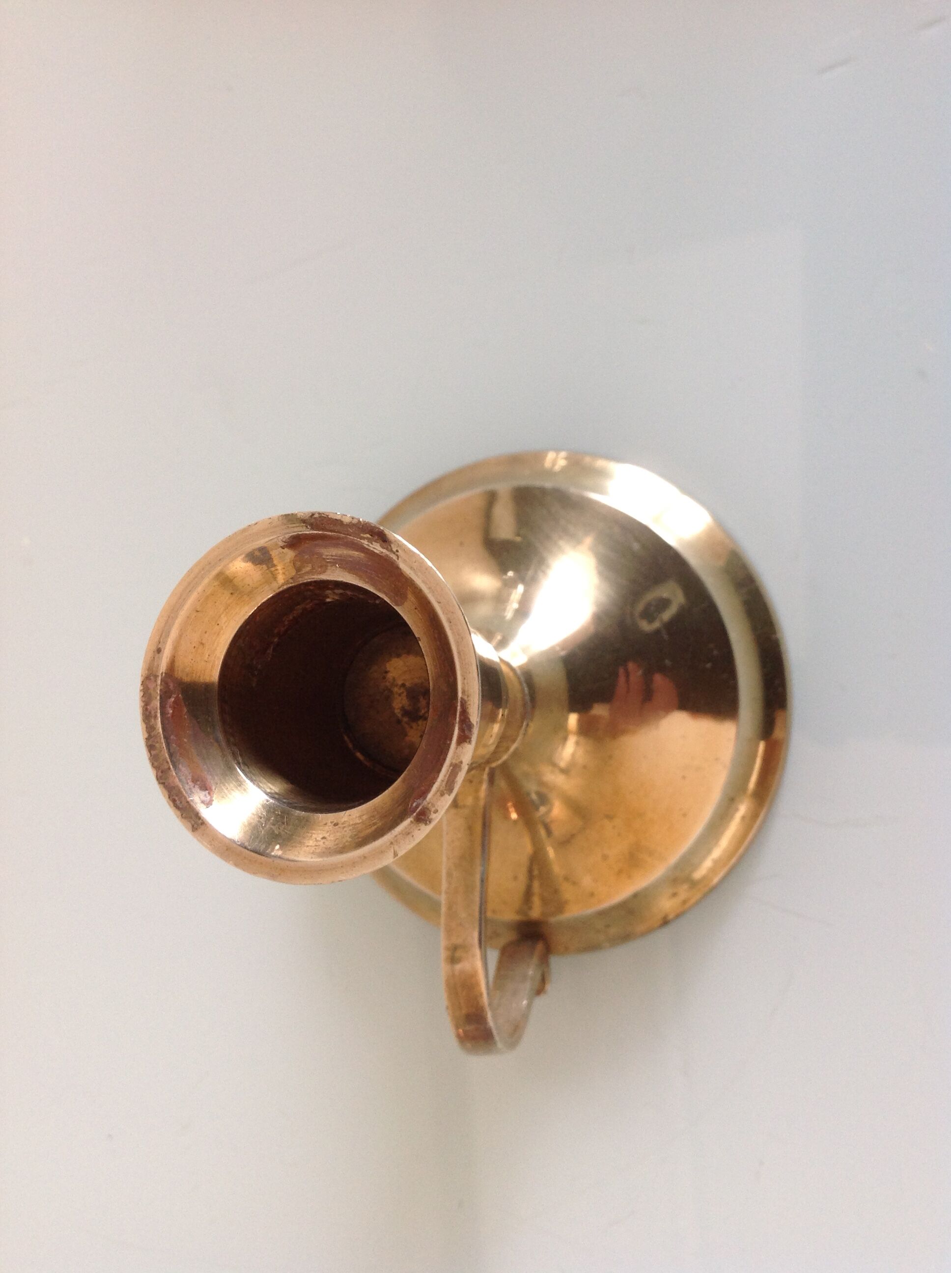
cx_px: 476
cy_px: 636
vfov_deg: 52.7
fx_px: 1285
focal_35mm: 35
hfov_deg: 40.6
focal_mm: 4.28
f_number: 2.4
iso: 100
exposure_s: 1/15
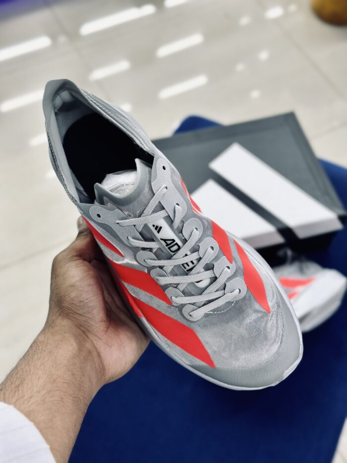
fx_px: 641
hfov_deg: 30.3
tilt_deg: -57.5
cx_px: 174
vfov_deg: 39.7
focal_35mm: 48
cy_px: 232
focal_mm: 6.86
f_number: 1.78
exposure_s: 1/100
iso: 64
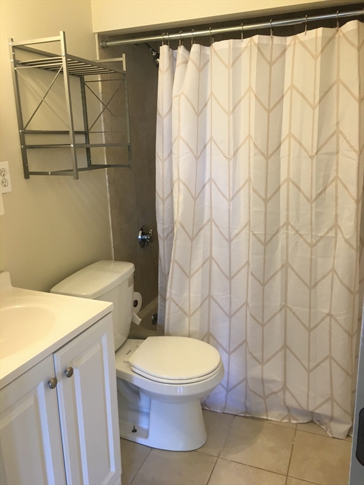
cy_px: 242
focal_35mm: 29
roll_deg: +2.0
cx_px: 182
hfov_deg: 48.2
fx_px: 407
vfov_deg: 61.7
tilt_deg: -15.9
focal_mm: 4.15
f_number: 2.2
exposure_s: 1/30
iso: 64
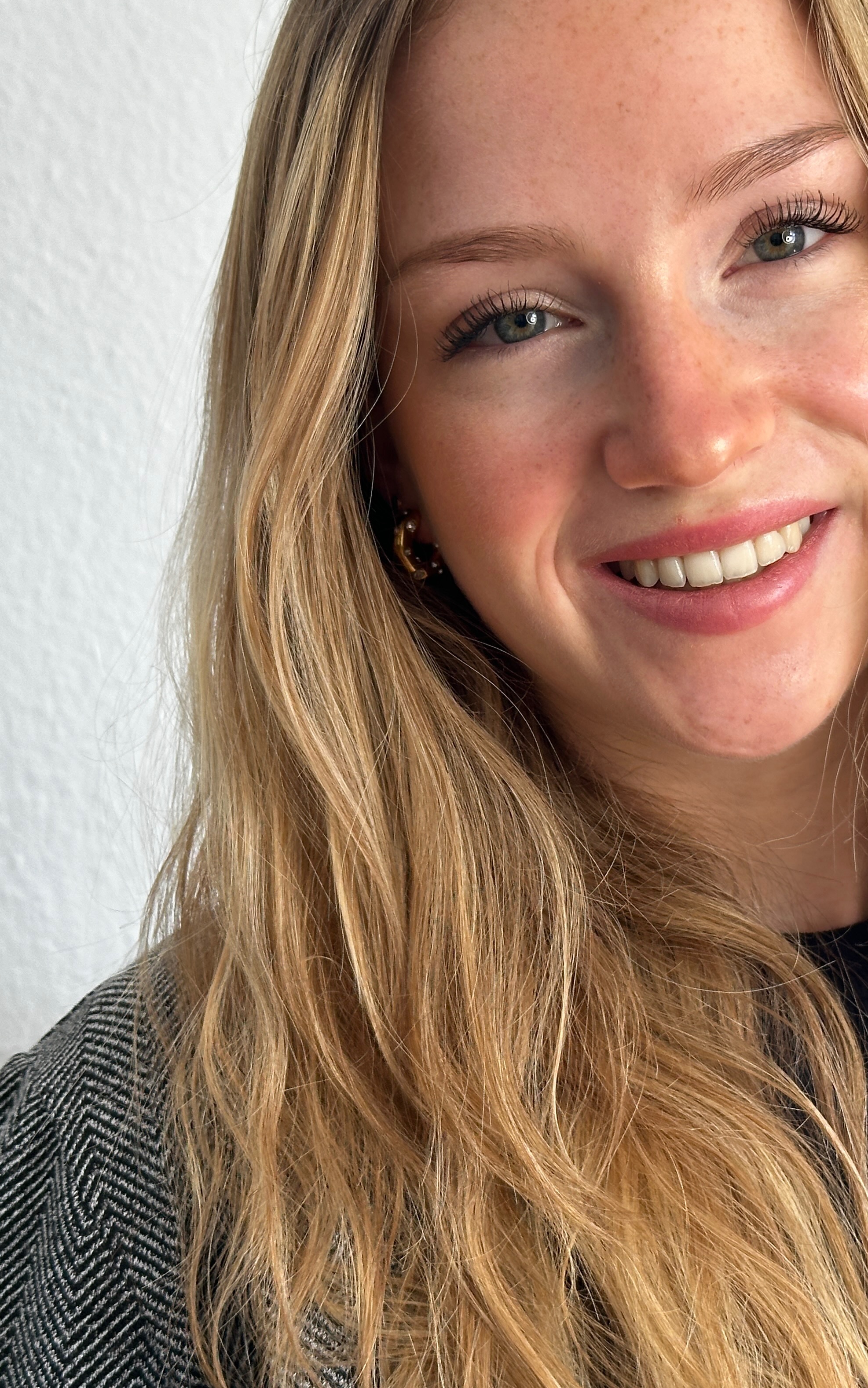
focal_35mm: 65
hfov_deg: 20.0
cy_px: 686
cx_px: 552
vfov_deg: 31.5
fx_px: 2460
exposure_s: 1/173
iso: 100
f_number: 1.78
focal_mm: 6.86
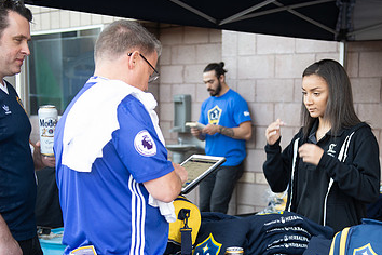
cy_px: 207
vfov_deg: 18.7
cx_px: 243
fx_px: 764
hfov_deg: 28.0
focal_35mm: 72
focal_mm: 44
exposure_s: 1/100
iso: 250
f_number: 2.8
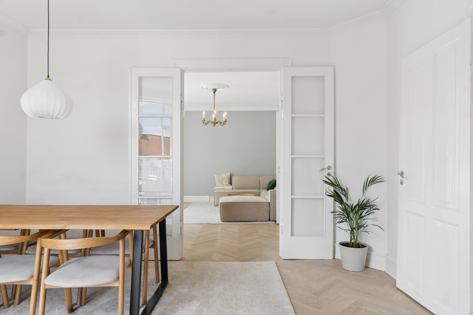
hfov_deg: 73.7
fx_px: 315
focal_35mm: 24
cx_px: 236
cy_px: 158
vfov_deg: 53.1
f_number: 8
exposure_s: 1/60
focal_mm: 16
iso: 200
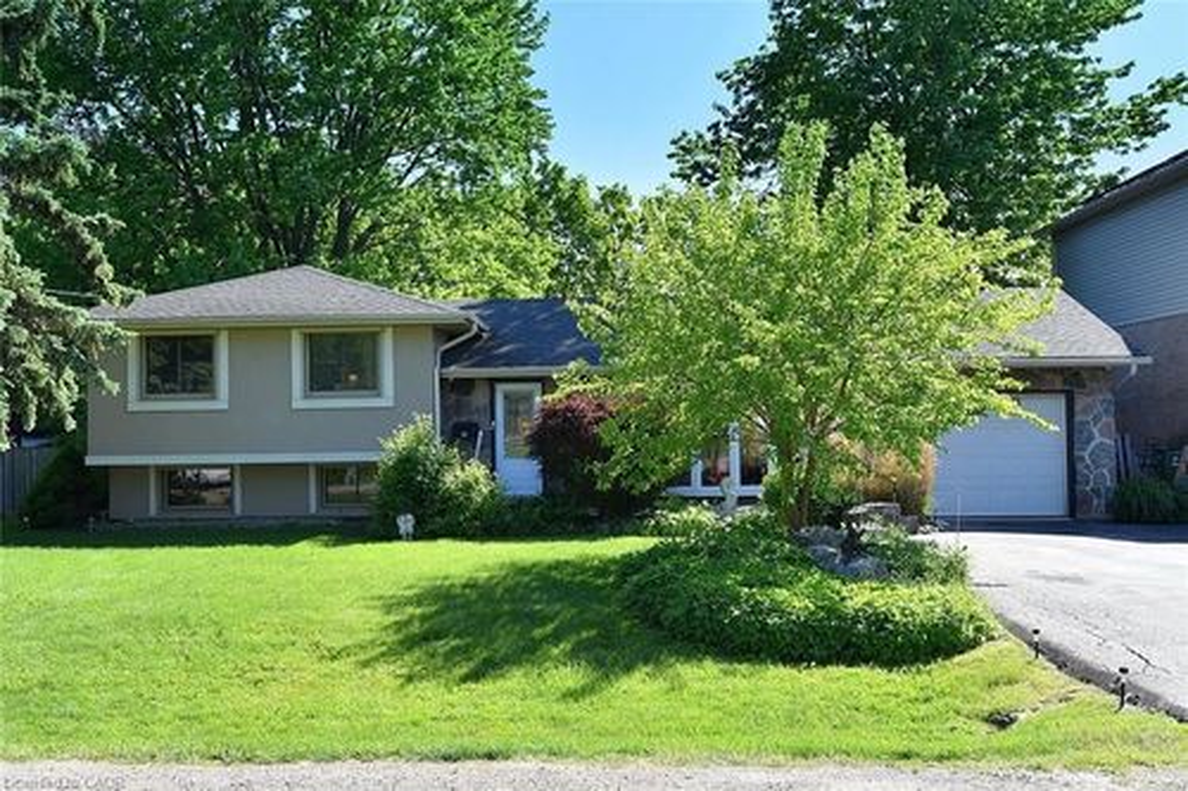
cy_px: 396
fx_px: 1056
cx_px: 594
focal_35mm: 32
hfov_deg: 58.7
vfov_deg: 41.1
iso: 500
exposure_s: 1/400
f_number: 10
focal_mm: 32
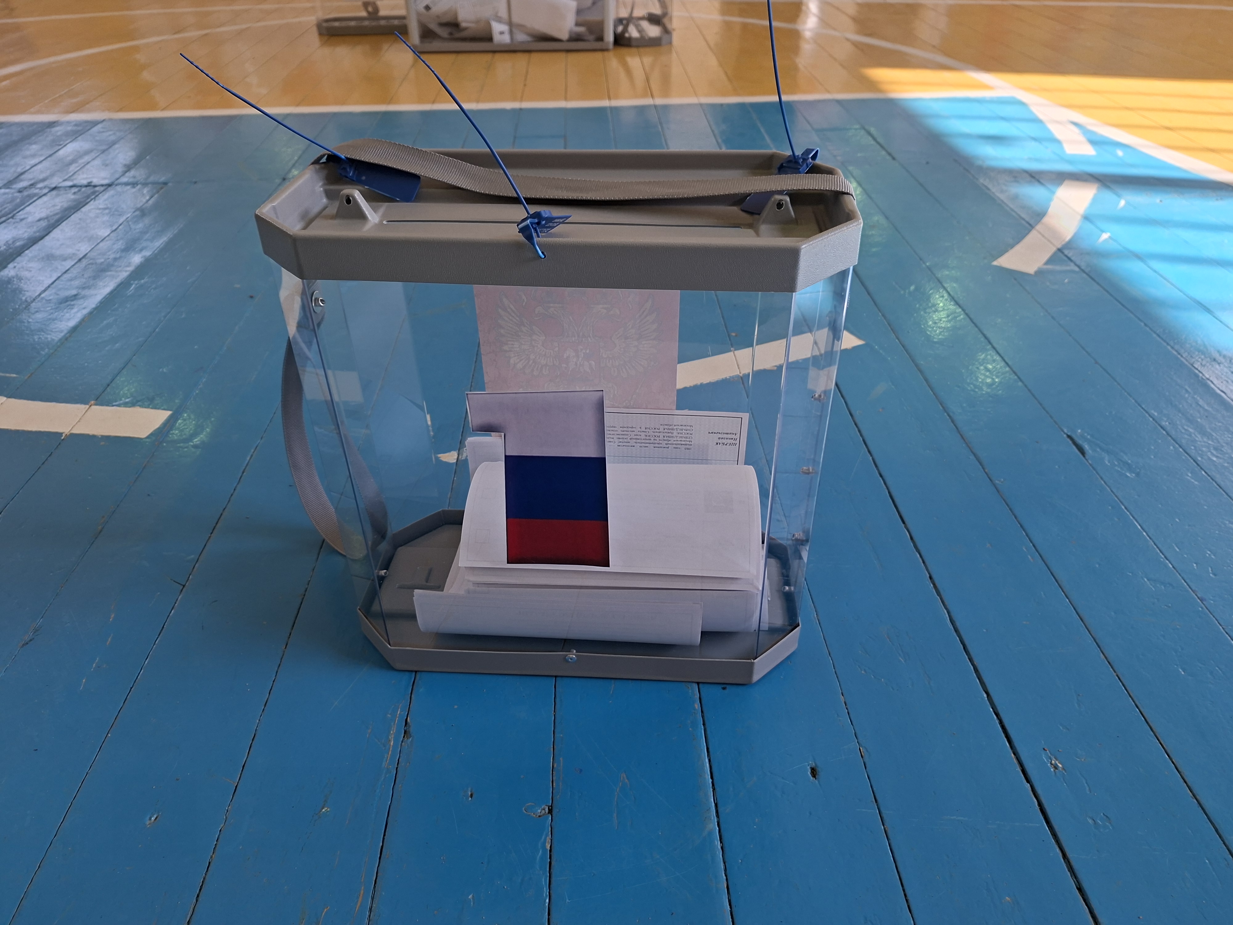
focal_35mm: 23
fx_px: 819
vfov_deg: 58.9
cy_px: 462
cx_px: 616
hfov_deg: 73.9
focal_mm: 5.54
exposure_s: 1/185
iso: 50
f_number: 1.8
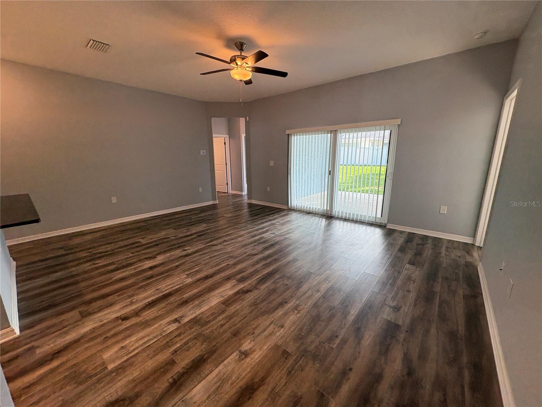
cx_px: 271
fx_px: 219
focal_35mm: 14
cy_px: 204
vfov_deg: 85.7
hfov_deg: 102.1
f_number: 2.2
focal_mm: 2.22
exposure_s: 1/120
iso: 80
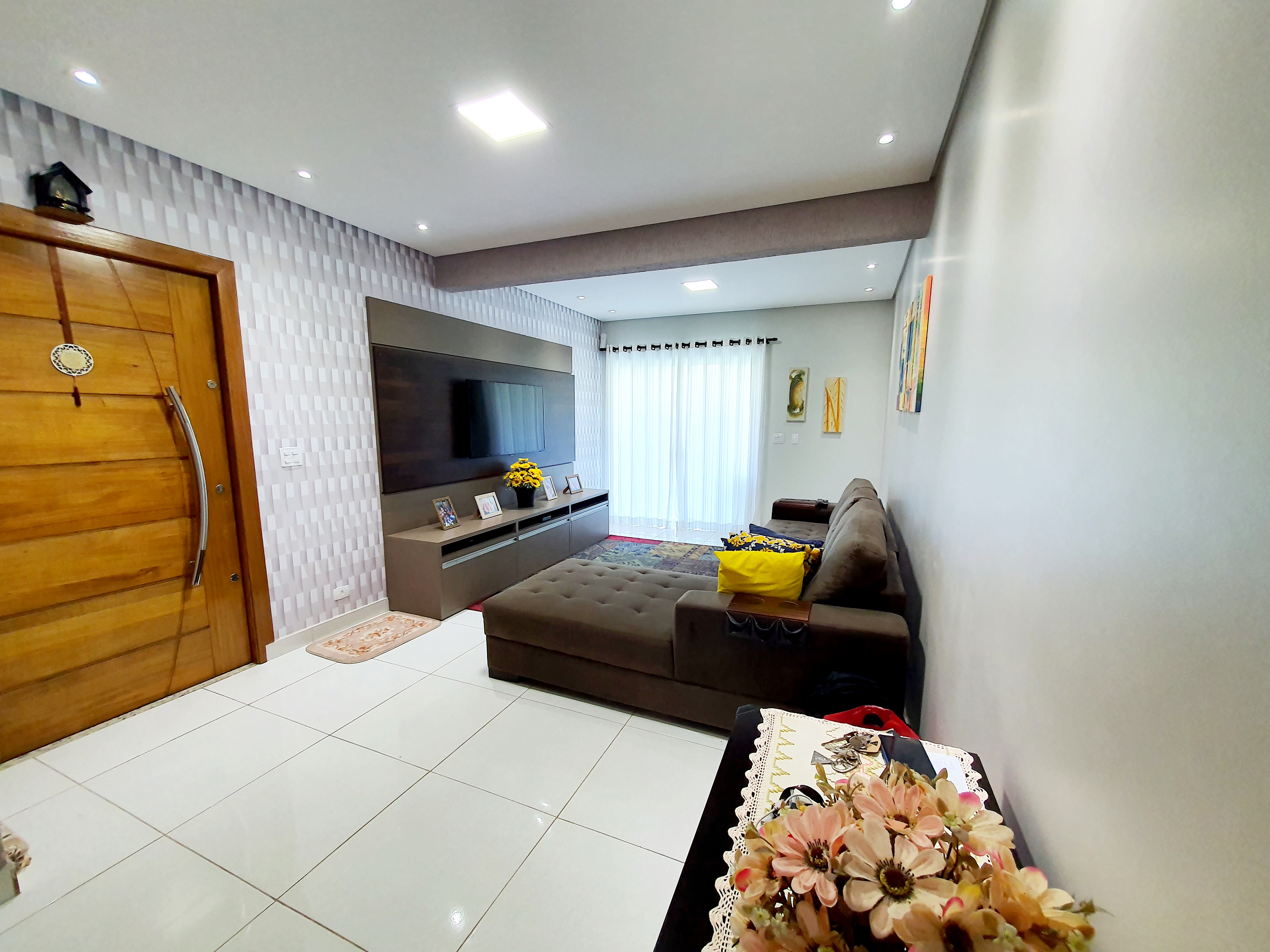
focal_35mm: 13
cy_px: 476
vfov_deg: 89.9
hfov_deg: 106.2
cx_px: 635
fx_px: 477
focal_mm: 1.8
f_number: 2.2
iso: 125
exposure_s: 1/60.2
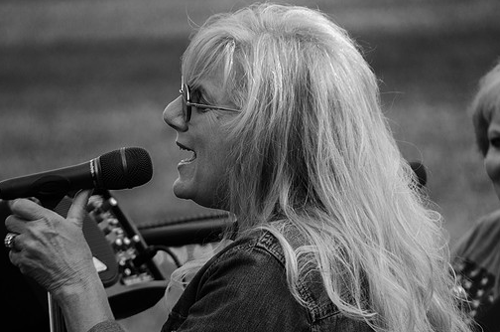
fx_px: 4186
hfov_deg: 6.8
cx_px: 244
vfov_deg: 4.5
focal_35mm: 302
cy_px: 165
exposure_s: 1/500
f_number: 5.6
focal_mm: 175
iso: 320
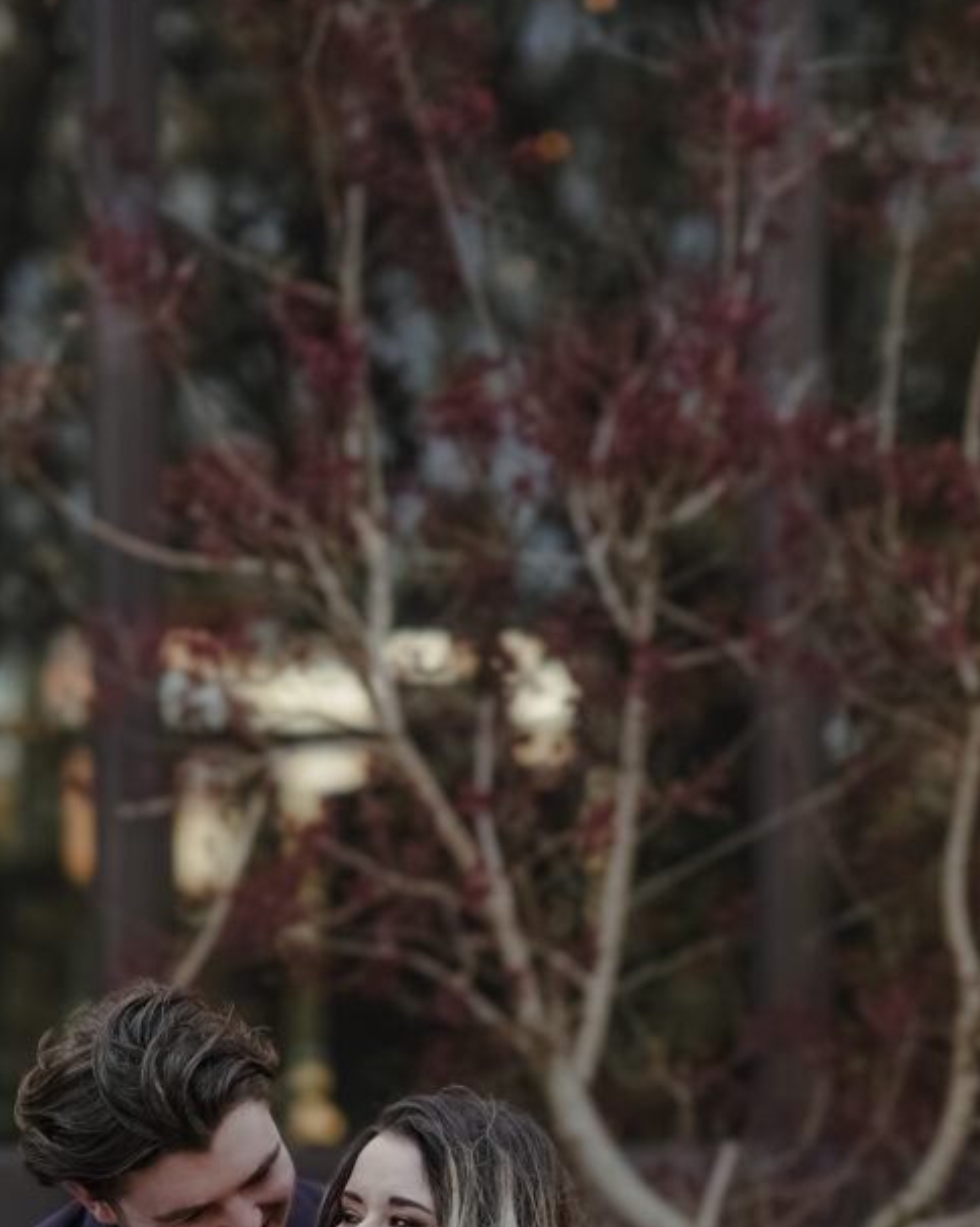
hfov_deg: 7.6
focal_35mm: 202
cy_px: 1393
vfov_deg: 9.5
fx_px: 7329
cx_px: 576
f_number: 2
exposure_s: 1/400
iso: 50
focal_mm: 85
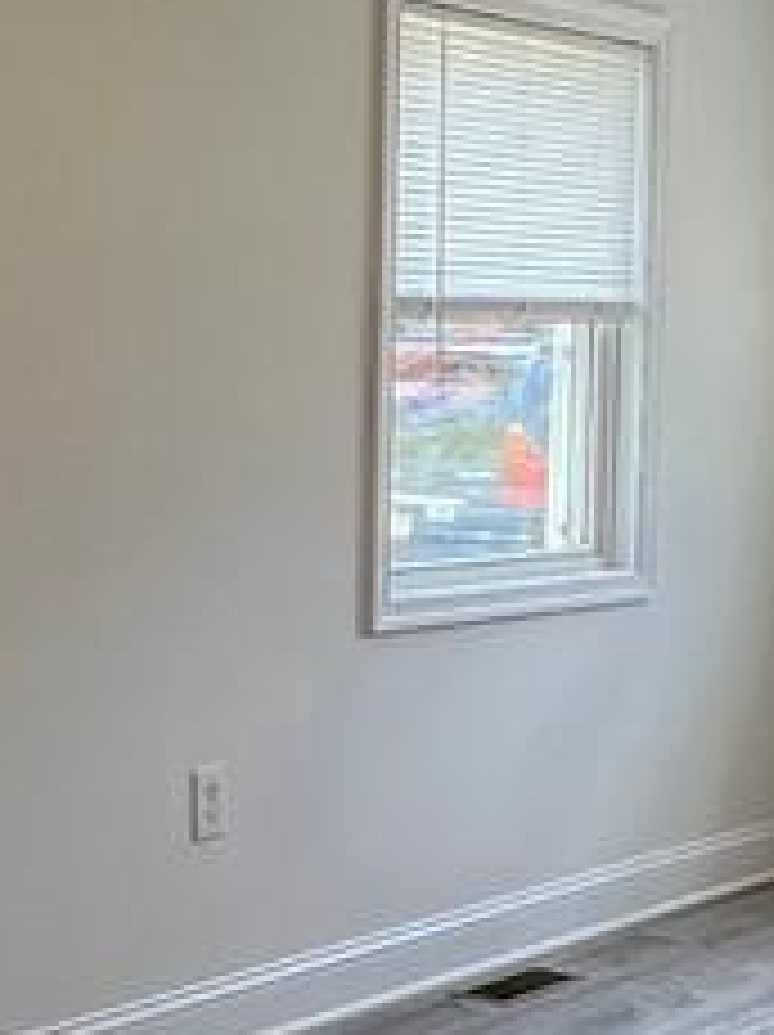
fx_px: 2599
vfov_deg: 22.5
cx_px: 670
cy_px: 580
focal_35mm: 87
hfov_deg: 16.7
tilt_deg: -5.7
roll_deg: -2.0
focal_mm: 1.57
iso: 50
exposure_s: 1/120
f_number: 1.8
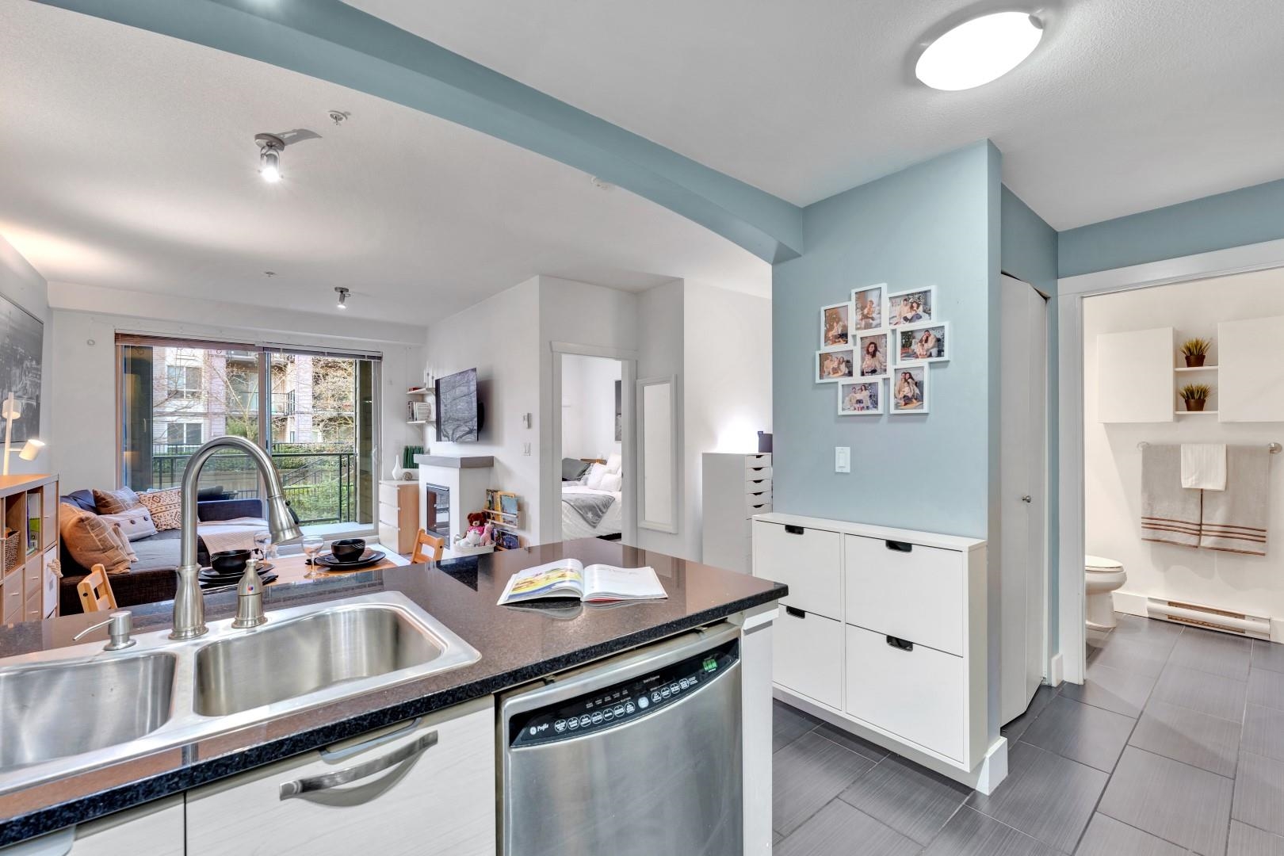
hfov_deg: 101.9
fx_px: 521
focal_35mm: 15
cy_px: 428
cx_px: 642
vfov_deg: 78.8
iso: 400
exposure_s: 1/8
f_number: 8
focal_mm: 14.6
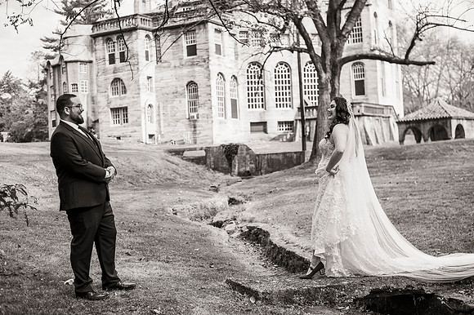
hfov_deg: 39.6
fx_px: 658
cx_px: 237
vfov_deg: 27.0
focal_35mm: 50
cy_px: 158
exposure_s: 1/6400
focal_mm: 50
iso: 400
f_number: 2.8
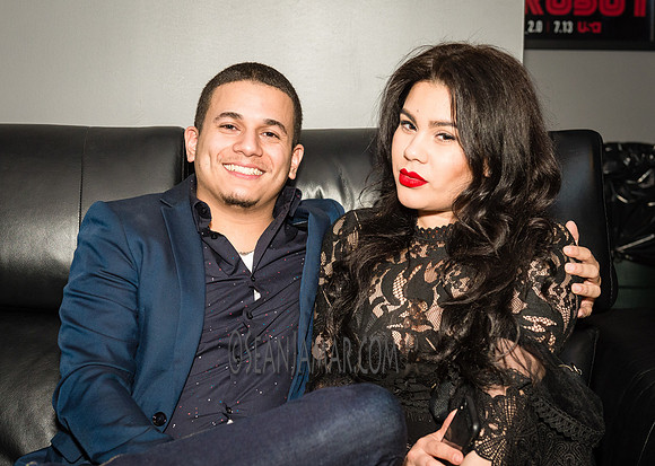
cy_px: 259
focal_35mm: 62
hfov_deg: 31.7
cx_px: 340
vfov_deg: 22.9
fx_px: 1152
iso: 2500
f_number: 4.5
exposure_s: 1/320
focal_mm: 50
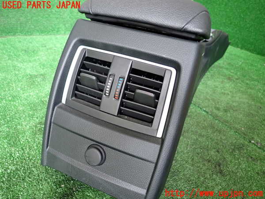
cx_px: 132
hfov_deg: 69.4
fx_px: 191
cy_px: 100
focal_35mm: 25
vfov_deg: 54.9
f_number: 2
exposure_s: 1/60
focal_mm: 4.5
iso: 200
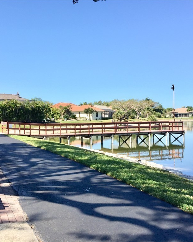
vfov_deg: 47.9
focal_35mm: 38
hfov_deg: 39.0
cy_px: 121
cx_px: 78
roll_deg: +0.2
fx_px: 271
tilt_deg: -1.2
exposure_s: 1/1464
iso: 32
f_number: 2.2
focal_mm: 4.15
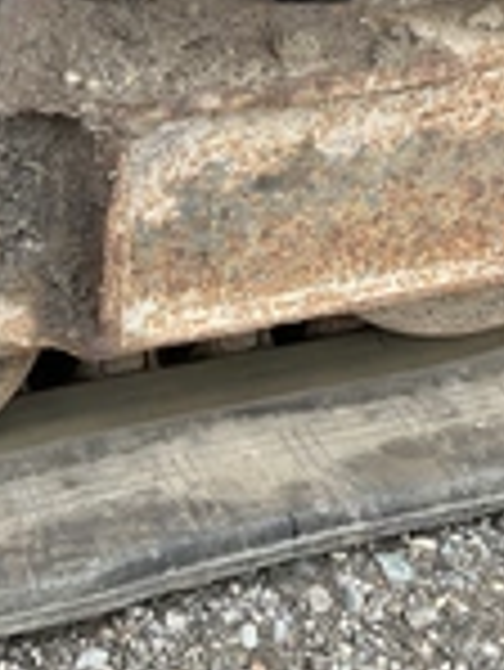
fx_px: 1512
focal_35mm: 78
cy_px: 184
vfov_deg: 24.8
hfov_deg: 18.9
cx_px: 225
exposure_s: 1/122
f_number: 1.8
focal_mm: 3
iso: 40
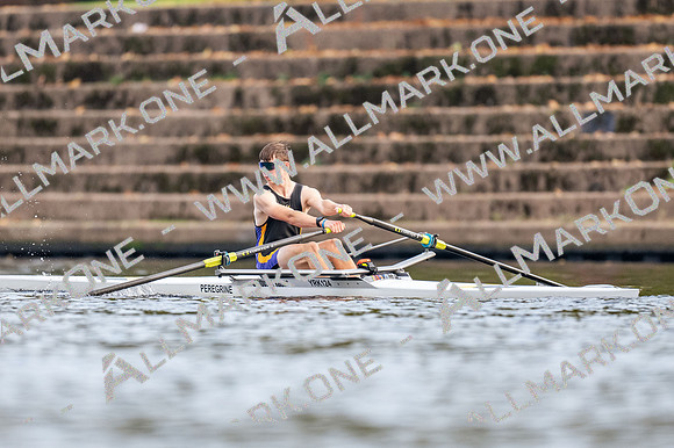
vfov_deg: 1.5
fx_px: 16840
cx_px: 337
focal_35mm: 900
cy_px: 224
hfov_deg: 2.3
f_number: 4
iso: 1800
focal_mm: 600
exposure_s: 1/2500
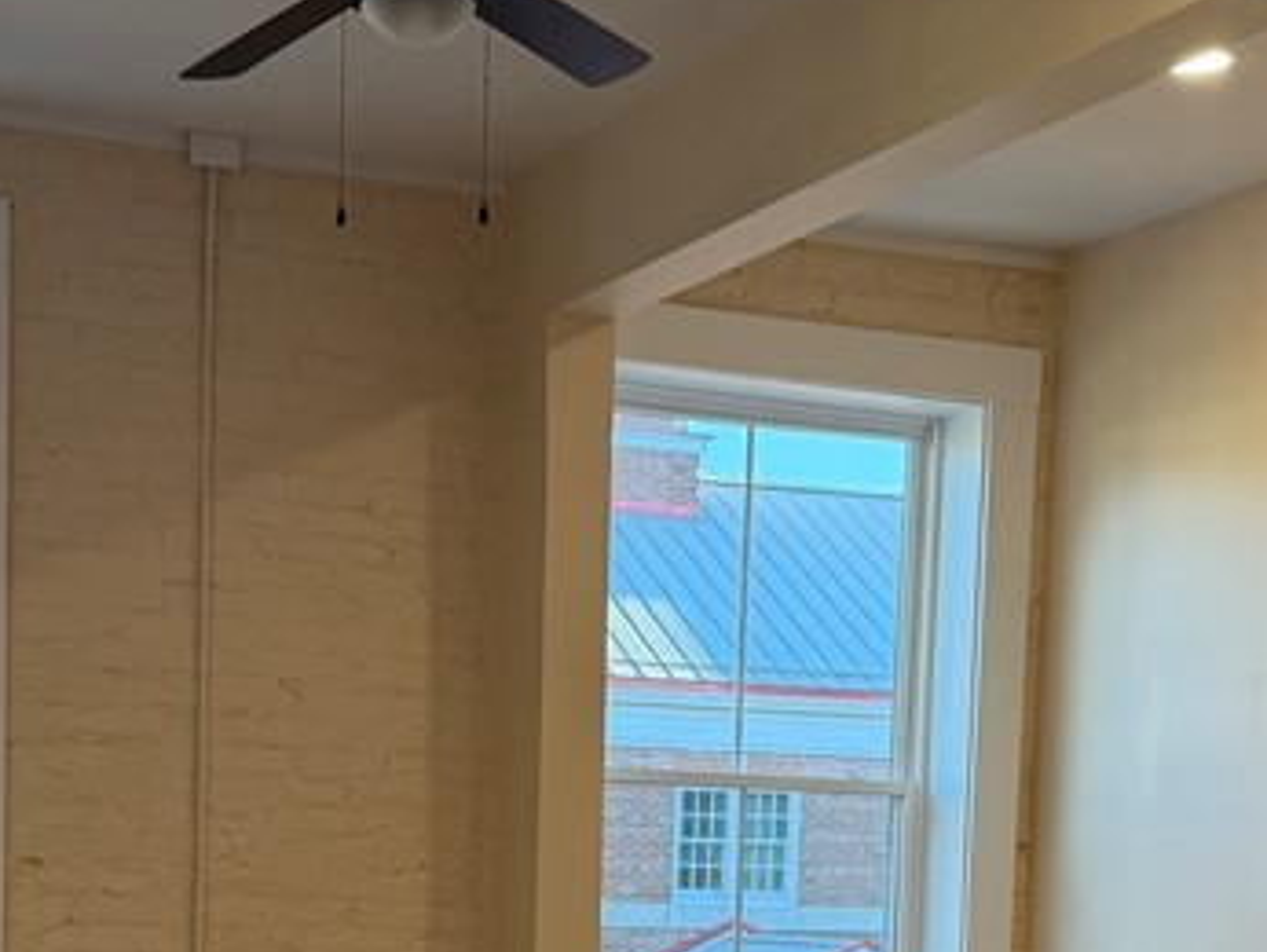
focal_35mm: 71
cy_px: 1087
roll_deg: -1.4
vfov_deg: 19.7
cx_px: 513
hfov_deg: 27.3
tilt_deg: -4.0
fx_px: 2601
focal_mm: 6.76
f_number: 1.78
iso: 125
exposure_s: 1/234
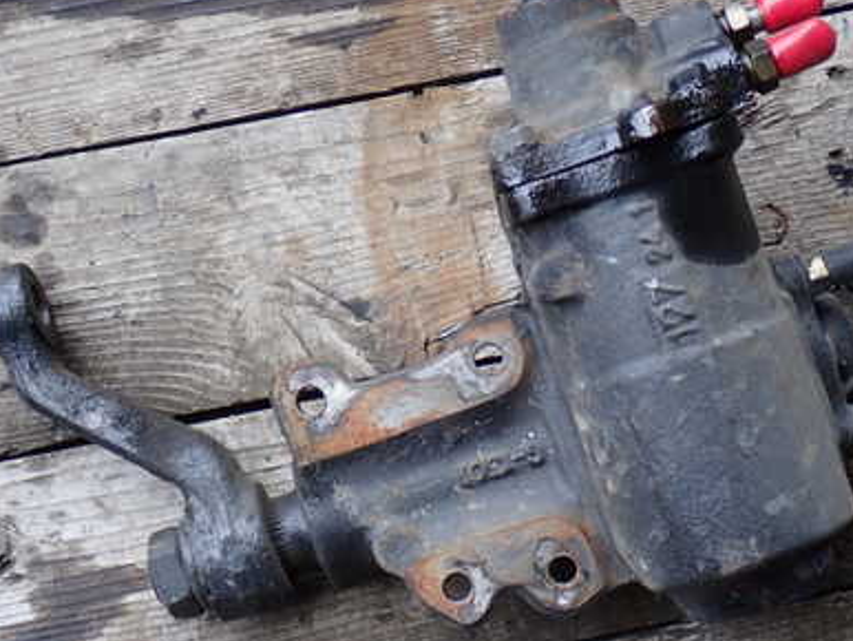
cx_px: 431
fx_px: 1800
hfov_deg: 26.7
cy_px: 305
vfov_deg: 20.2
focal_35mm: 73
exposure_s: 1/100
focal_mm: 8.4
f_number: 3.1
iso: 100
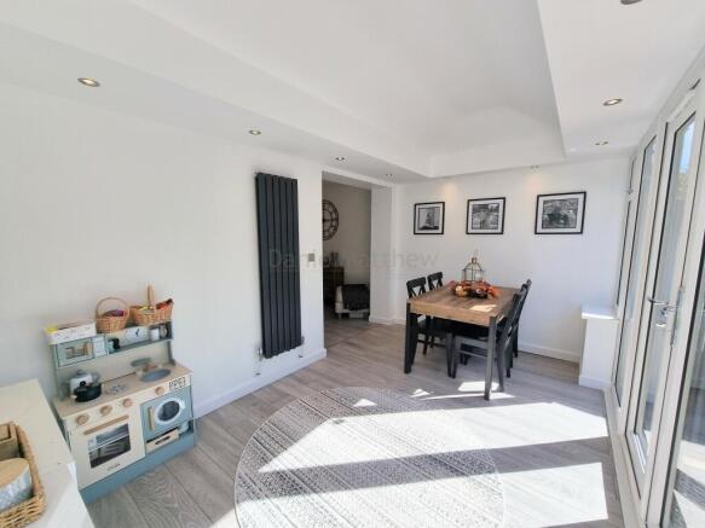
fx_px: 265
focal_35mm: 13
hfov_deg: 106.2
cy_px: 264
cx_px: 352
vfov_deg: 89.9
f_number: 2.2
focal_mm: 2.2
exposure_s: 1/840
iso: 50
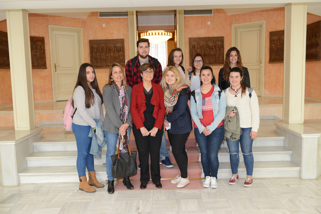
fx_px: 285
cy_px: 107
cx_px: 160
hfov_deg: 58.7
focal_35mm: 32
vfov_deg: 41.1
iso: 800
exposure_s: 1/80
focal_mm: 32
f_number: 4
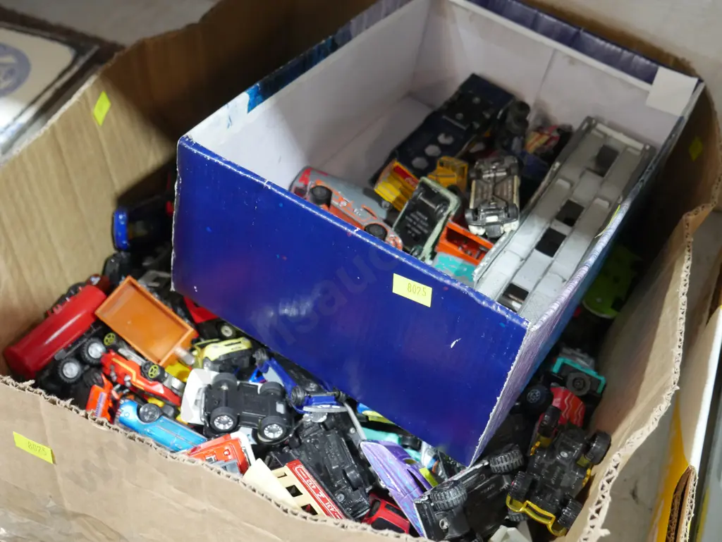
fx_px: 918
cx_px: 361
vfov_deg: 32.9
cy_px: 271
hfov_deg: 42.9
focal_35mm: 44
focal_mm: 22
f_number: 4.7
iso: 2500
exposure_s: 1/60
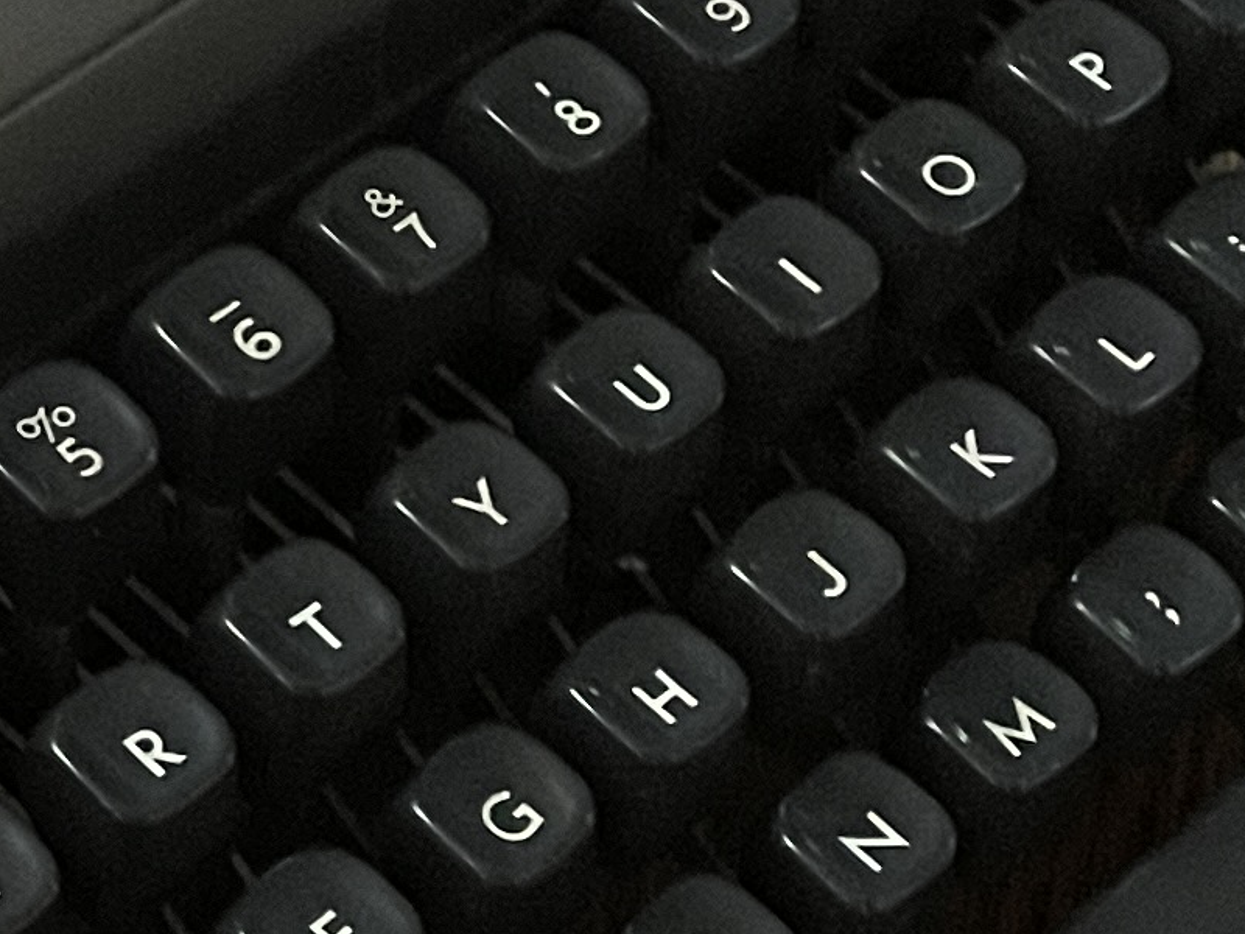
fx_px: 4712
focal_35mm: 131
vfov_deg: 11.3
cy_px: 103
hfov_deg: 14.4
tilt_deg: -50.4
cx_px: -400
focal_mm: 4.2
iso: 1000
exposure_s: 1/30
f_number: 1.6
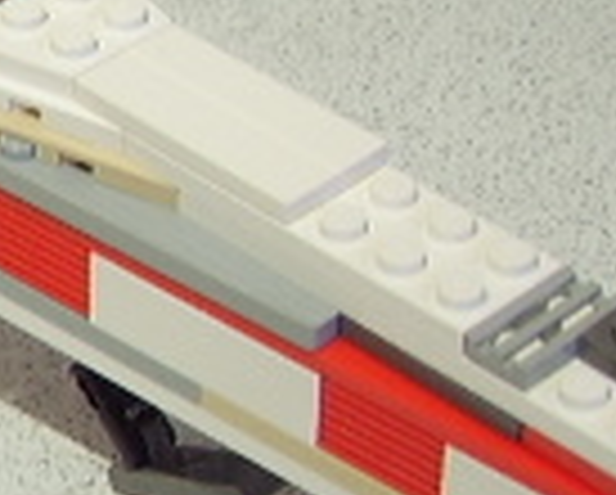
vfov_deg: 10.9
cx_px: -189
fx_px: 2574
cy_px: 94
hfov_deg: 13.2
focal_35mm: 141
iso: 100
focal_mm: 8.13
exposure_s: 1/16
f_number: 2.7
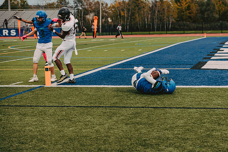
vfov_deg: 16.0
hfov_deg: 23.8
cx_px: 136
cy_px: 87
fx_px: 541
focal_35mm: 85
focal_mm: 70
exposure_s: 1/400
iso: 800
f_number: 3.2
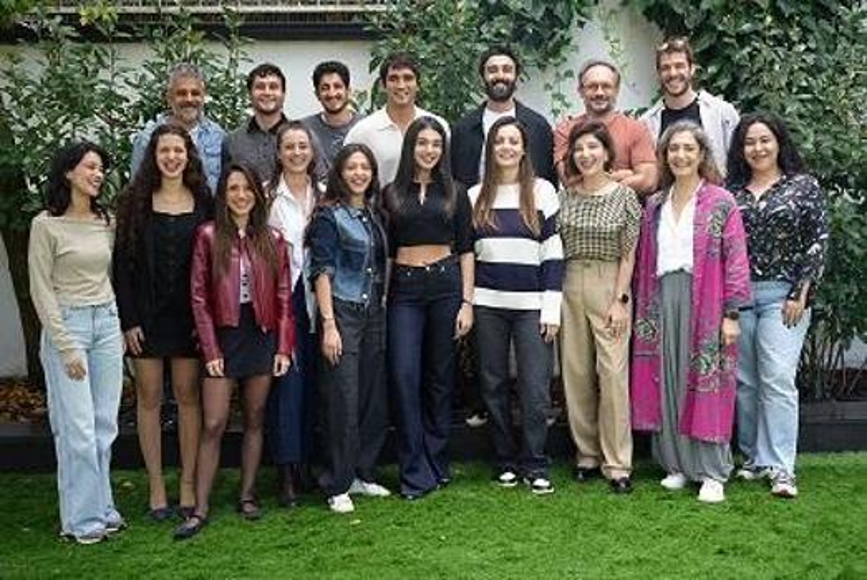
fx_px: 1133
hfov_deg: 41.9
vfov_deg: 28.7
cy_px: 290
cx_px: 434
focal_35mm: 47
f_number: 4
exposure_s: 1/160
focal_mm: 47
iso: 320
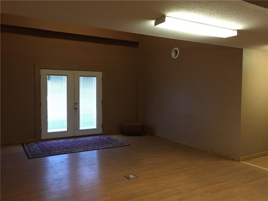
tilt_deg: -3.4
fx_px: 225
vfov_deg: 48.2
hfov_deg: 61.7
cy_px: 100
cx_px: 134
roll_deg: -0.4
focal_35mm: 29
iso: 160
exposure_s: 1/30
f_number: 2.2
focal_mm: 4.15
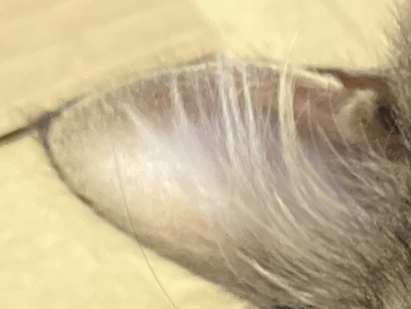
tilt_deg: -25.6
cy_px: 656
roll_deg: +4.4
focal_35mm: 127
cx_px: 612
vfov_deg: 10.5
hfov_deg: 14.5
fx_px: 1508
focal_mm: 5.1
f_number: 1.6
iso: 500
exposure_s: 1/33
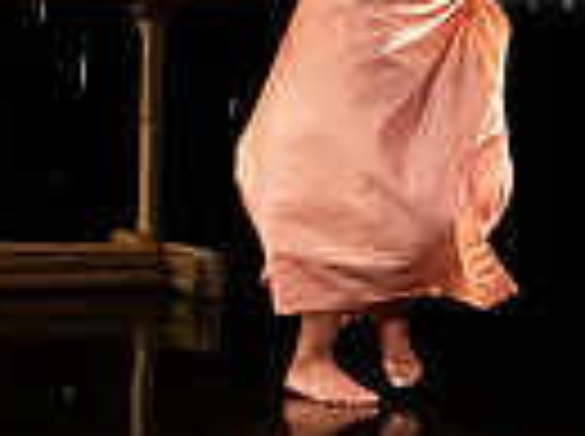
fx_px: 6208
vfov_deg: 4.0
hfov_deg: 5.4
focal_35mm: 368
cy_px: -110
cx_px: 430
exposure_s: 1/400
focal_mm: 59
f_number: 4
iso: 4000
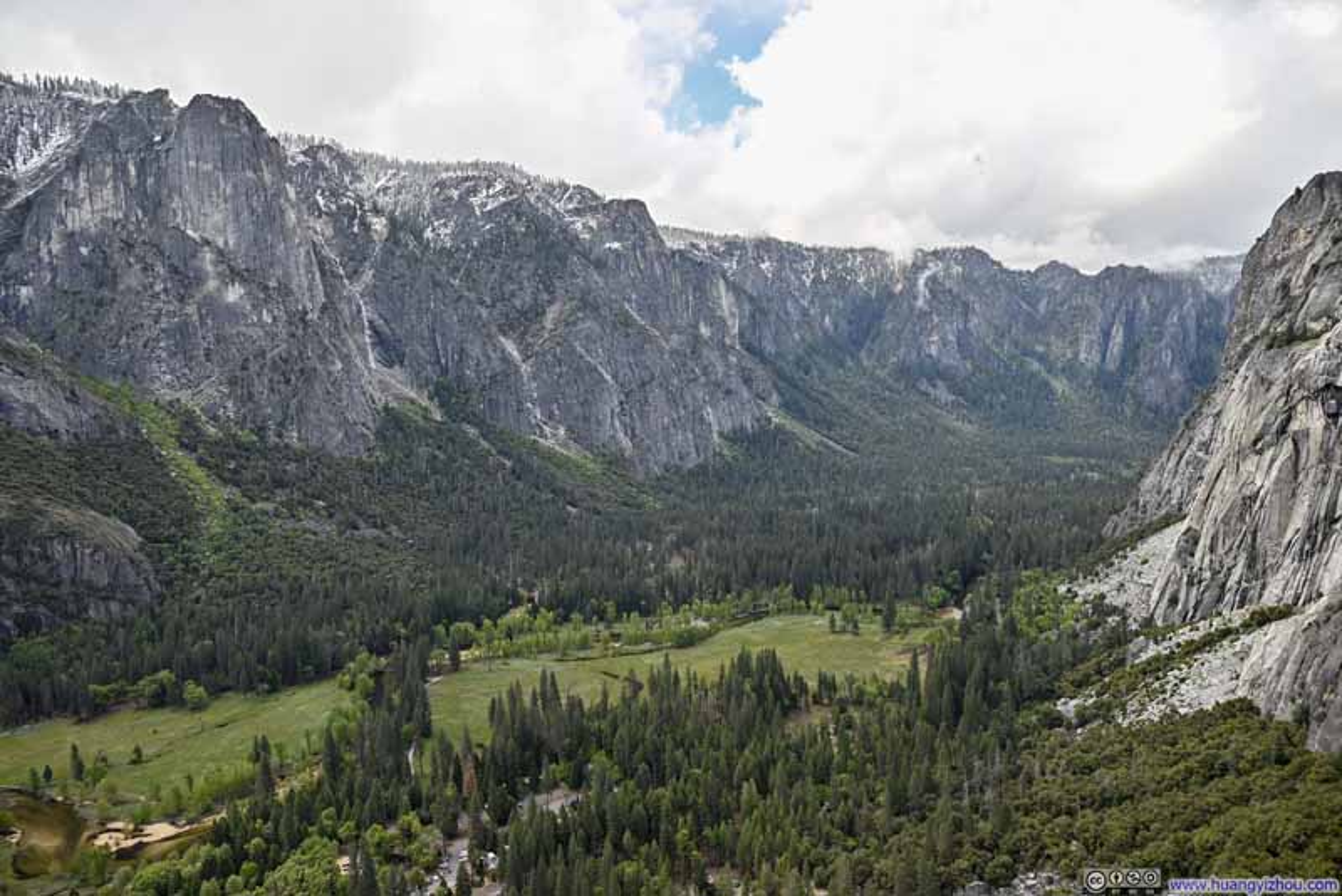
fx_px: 895
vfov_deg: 53.2
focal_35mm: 24
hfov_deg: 73.7
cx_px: 671
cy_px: 448
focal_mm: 24
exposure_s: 1/400
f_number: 4.5
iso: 100
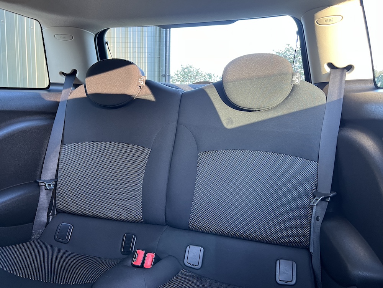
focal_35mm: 26
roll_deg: -1.2
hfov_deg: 67.3
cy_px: 144
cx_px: 192
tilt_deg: -8.0
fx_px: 288
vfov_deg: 53.1
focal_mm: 5.7
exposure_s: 1/62
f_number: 1.5
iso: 125
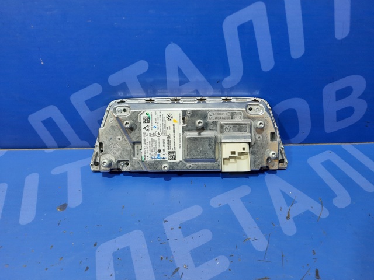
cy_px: 140
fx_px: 270
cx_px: 187
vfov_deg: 54.9
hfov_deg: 69.4
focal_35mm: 25
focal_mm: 4.6
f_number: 2
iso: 250
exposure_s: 1/33
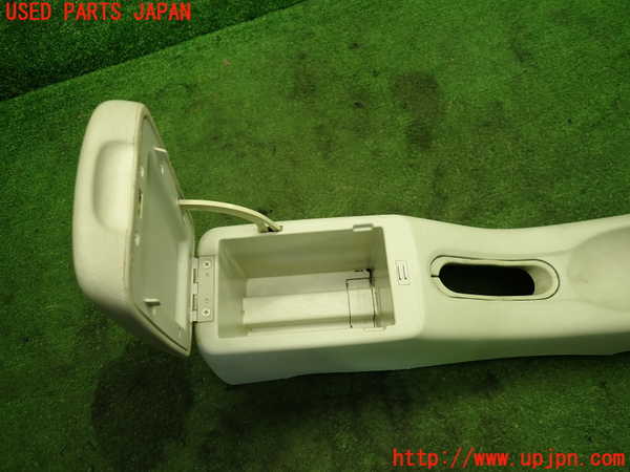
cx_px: 315
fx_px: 455
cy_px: 236
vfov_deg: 54.9
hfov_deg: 69.4
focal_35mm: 25
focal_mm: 4.5
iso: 160
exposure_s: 1/60
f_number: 2
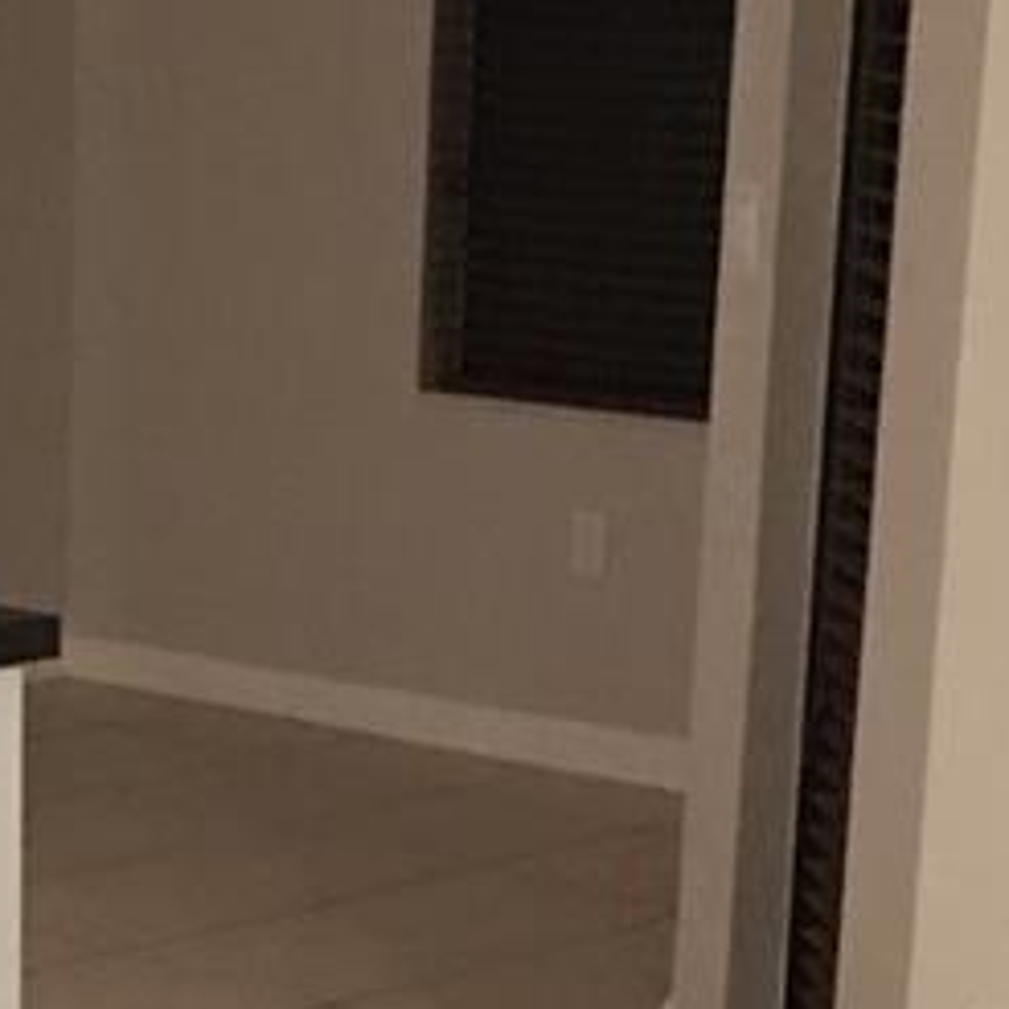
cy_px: 1345
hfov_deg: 13.8
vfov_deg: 13.4
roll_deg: -1.2
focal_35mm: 125
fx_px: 4122
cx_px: 16
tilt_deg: -18.2
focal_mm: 4.15
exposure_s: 1/4
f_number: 2.2
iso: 100
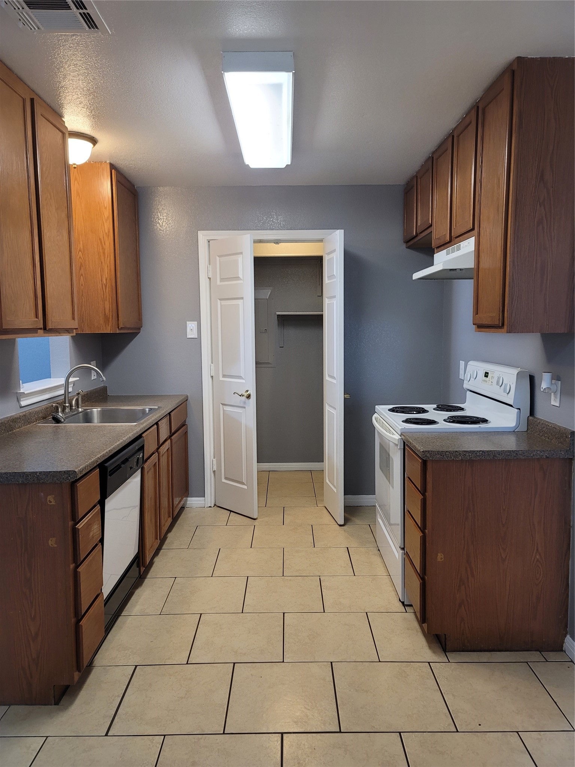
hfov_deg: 54.9
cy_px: 384
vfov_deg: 69.4
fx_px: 554
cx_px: 288
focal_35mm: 25
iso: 200
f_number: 1.8
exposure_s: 1/40
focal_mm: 7
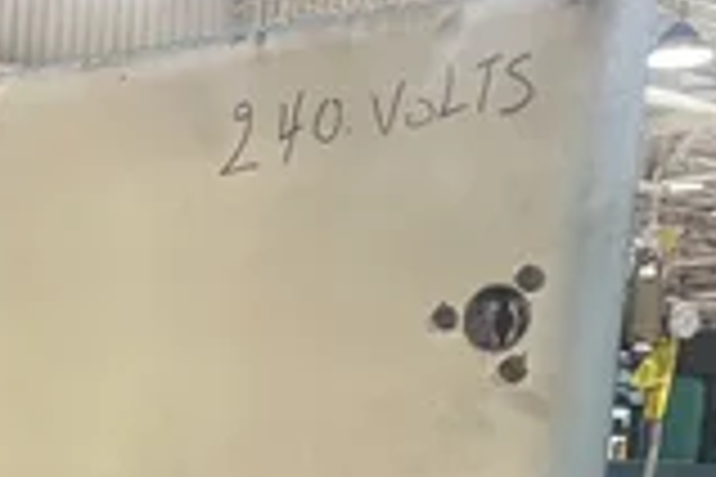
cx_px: -63
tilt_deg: -7.2
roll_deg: -2.9
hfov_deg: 27.3
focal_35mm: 68
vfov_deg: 19.1
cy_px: 544
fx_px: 1352
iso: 500
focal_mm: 5.7
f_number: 1.5
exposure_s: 1/40
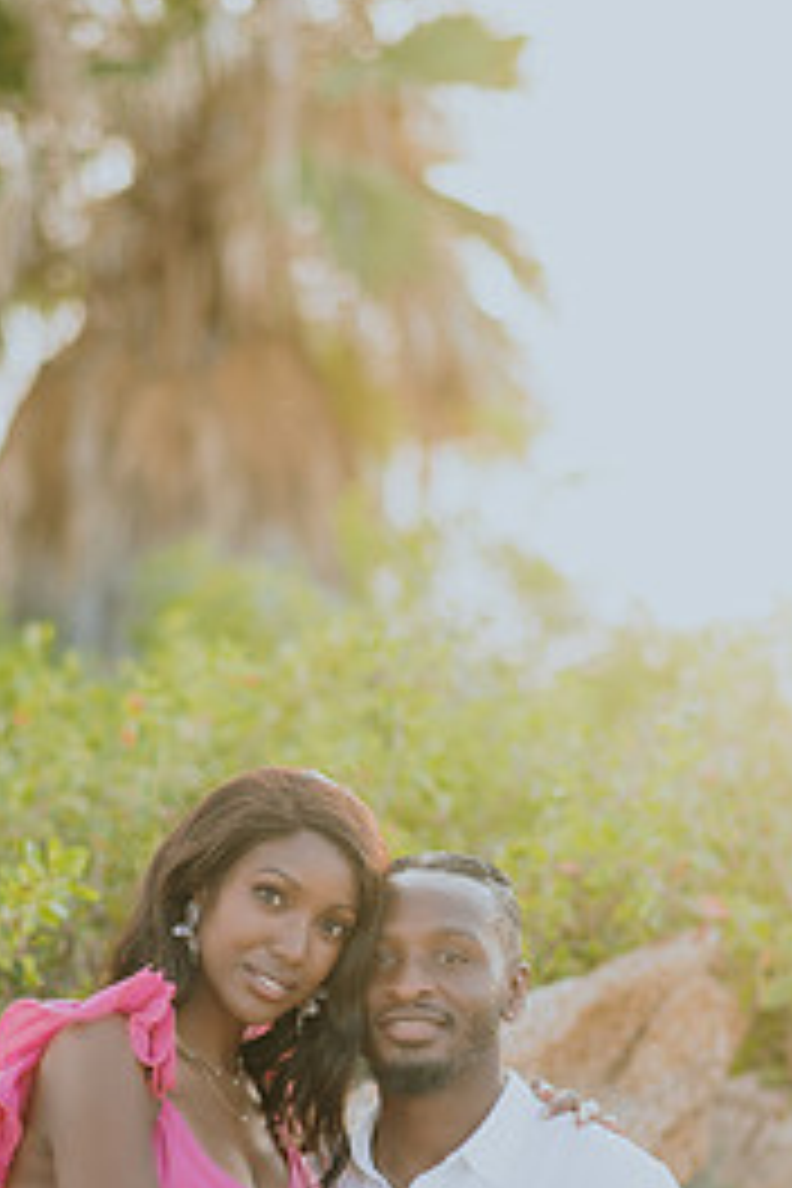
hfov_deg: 13.8
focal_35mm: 99
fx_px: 3267
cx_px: 364
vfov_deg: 20.5
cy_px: 837
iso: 100
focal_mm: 58
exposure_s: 1/800
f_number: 1.8
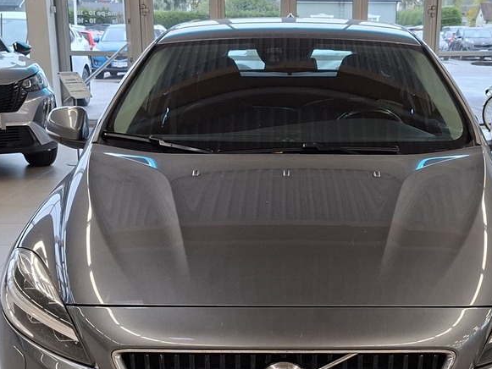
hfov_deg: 33.7
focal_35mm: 57
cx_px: 293
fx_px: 810
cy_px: 292
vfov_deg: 25.3
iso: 50
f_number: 1.8
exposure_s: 1/100
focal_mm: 5.54
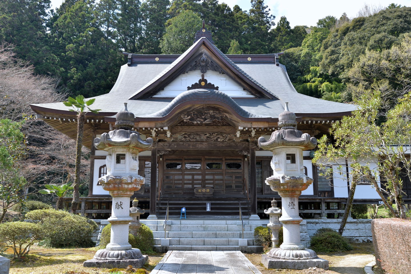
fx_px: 399
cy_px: 137
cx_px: 206
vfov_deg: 37.8
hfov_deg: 54.5
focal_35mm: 35
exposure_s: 1/250
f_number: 5
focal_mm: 35
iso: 100
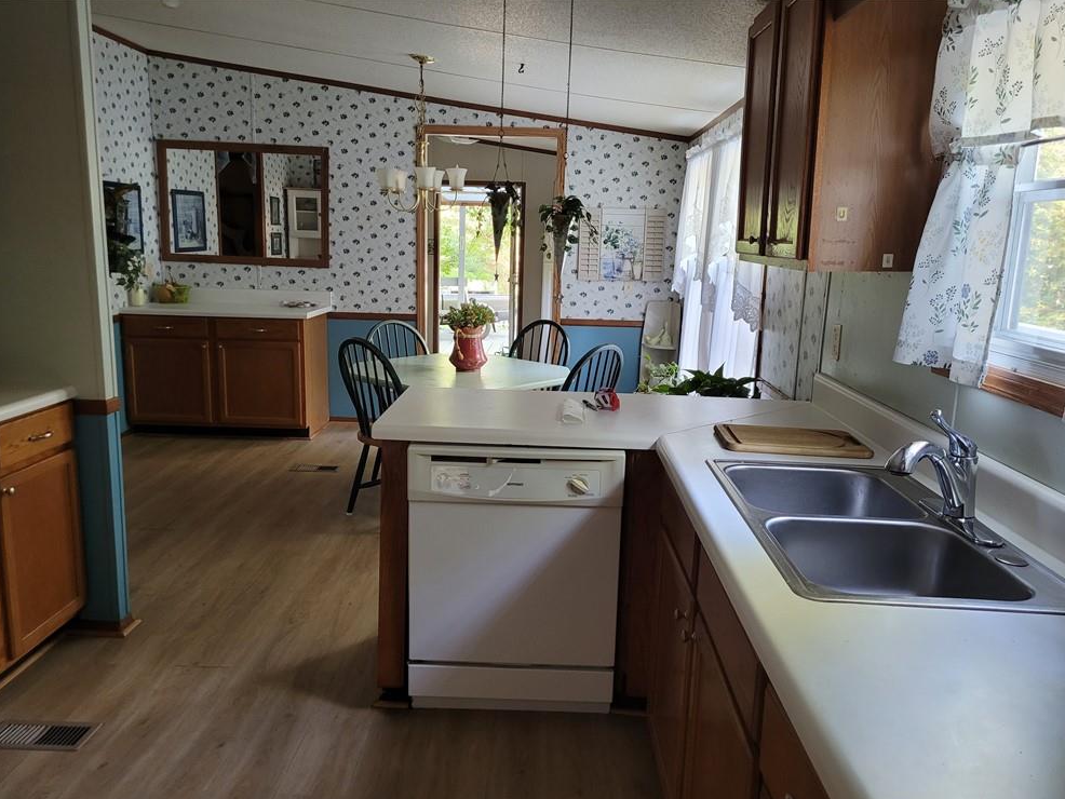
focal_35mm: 27
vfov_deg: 51.4
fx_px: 831
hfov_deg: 65.3
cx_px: 529
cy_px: 411
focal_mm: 5.4
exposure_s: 1/40
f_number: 1.8
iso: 320
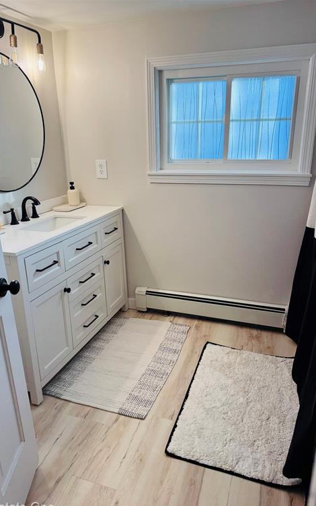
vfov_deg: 70.4
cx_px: 151
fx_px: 358
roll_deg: +2.1
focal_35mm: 26
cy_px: 258
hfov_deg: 47.6
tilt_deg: -19.8
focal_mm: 6.76
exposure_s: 1/120
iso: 80
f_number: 1.78
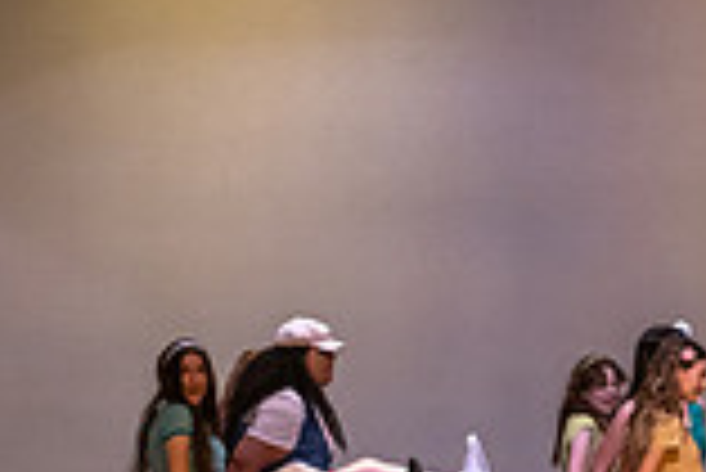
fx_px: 6085
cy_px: 542
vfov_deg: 4.4
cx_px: -84
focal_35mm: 310
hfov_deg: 6.6
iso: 2800
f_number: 2.8
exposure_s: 1/500
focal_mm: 80
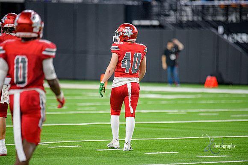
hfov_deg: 6.9
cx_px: 124
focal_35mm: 300
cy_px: 82
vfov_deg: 4.6
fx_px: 2067
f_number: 2.8
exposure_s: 1/400
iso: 1000
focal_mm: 300
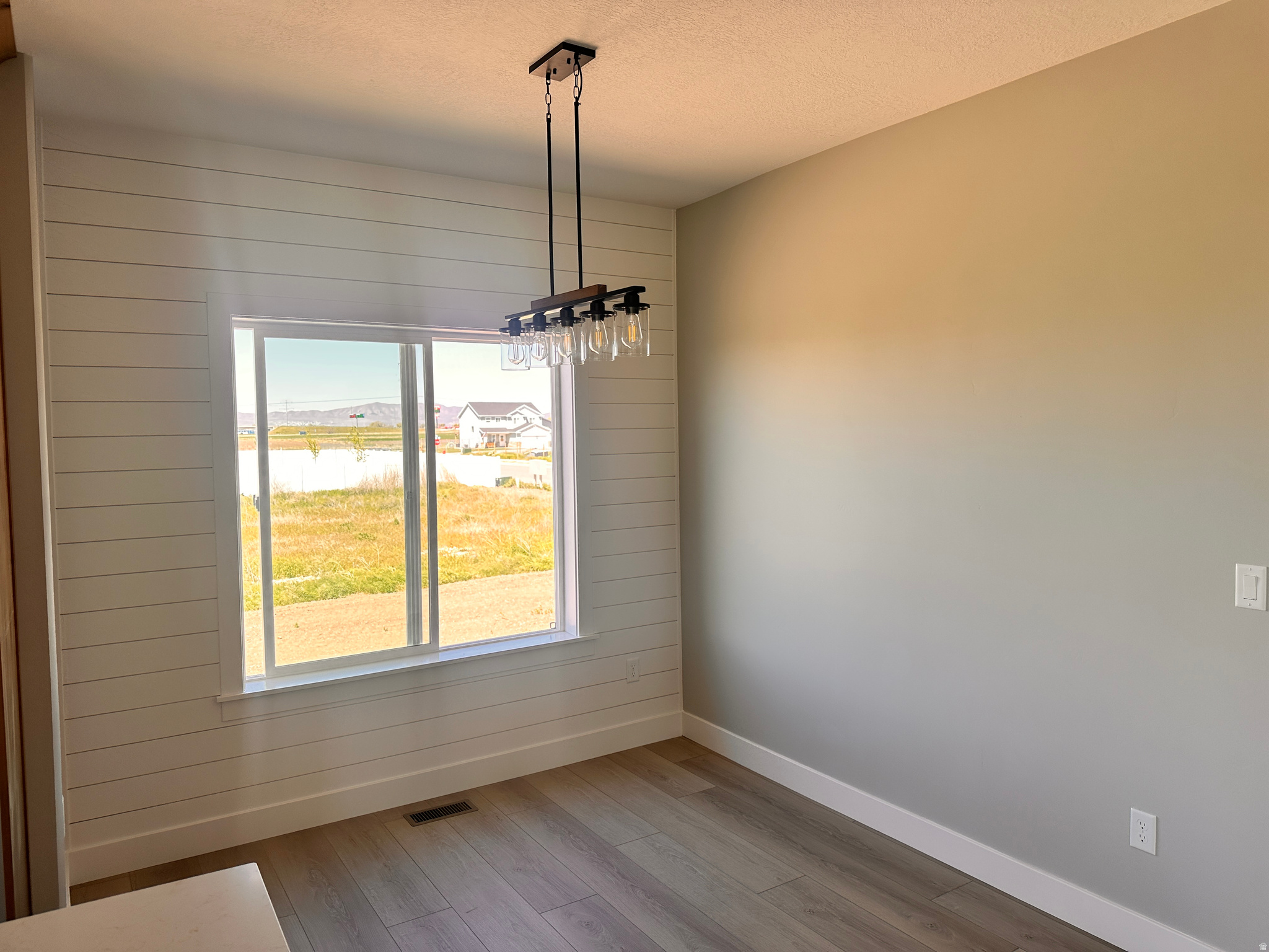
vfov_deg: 56.8
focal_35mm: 24
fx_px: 880
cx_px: 634
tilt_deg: -3.0
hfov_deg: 71.6
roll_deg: +0.5
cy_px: 476
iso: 80
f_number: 1.78
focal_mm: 6.86
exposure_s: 1/361
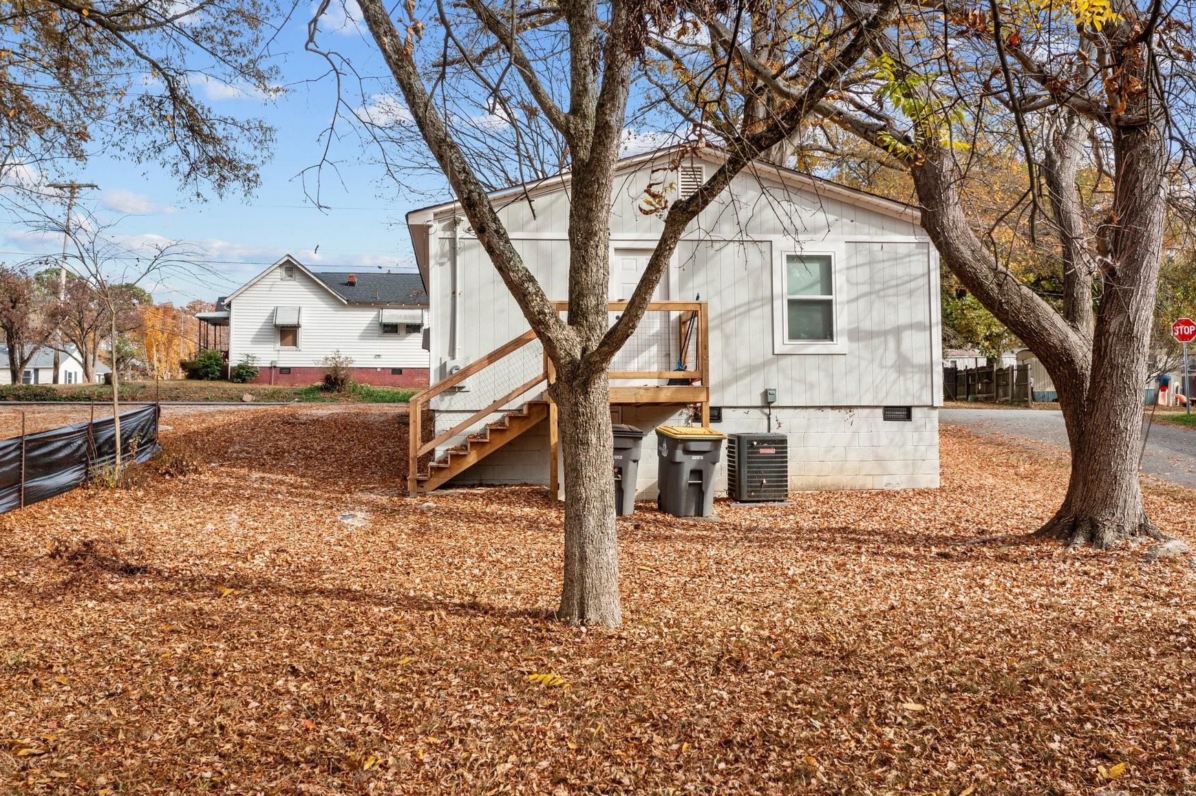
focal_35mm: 33
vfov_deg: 39.8
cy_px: 457
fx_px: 1096
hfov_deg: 57.2
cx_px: 609
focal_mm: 10.26
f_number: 5
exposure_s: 1/200
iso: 100
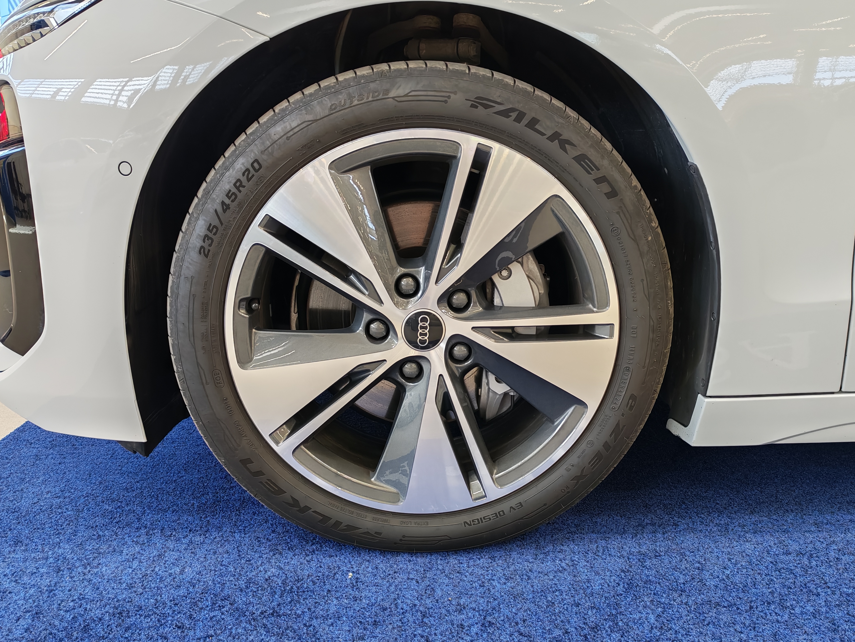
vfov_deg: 45.4
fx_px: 766
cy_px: 321
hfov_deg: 58.4
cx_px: 428
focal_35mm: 31
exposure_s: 1/100
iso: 309
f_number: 1.9
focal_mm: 6.12
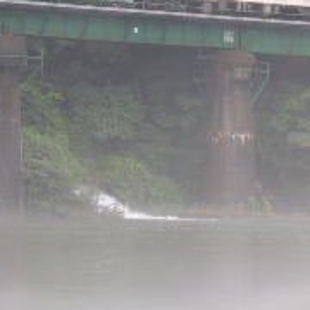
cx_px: 289
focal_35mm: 283
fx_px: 2867
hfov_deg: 6.2
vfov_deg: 6.2
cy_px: -33
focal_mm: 16
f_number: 4.1
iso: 400
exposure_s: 1/250
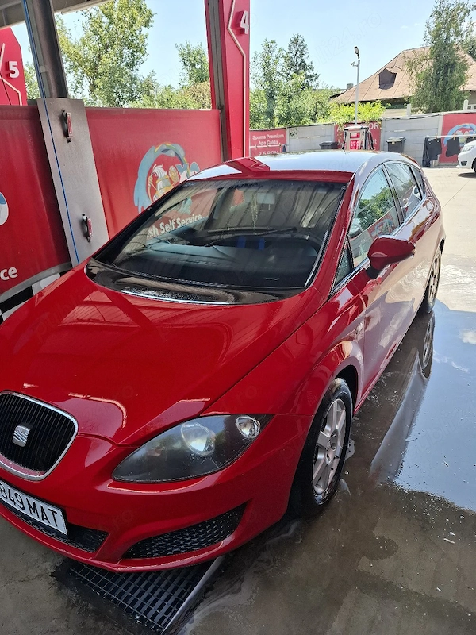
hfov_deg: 58.9
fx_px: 422
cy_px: 318
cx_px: 238
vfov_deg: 73.9
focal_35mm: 23
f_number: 1.8
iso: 50
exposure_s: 1/270
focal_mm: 5.54
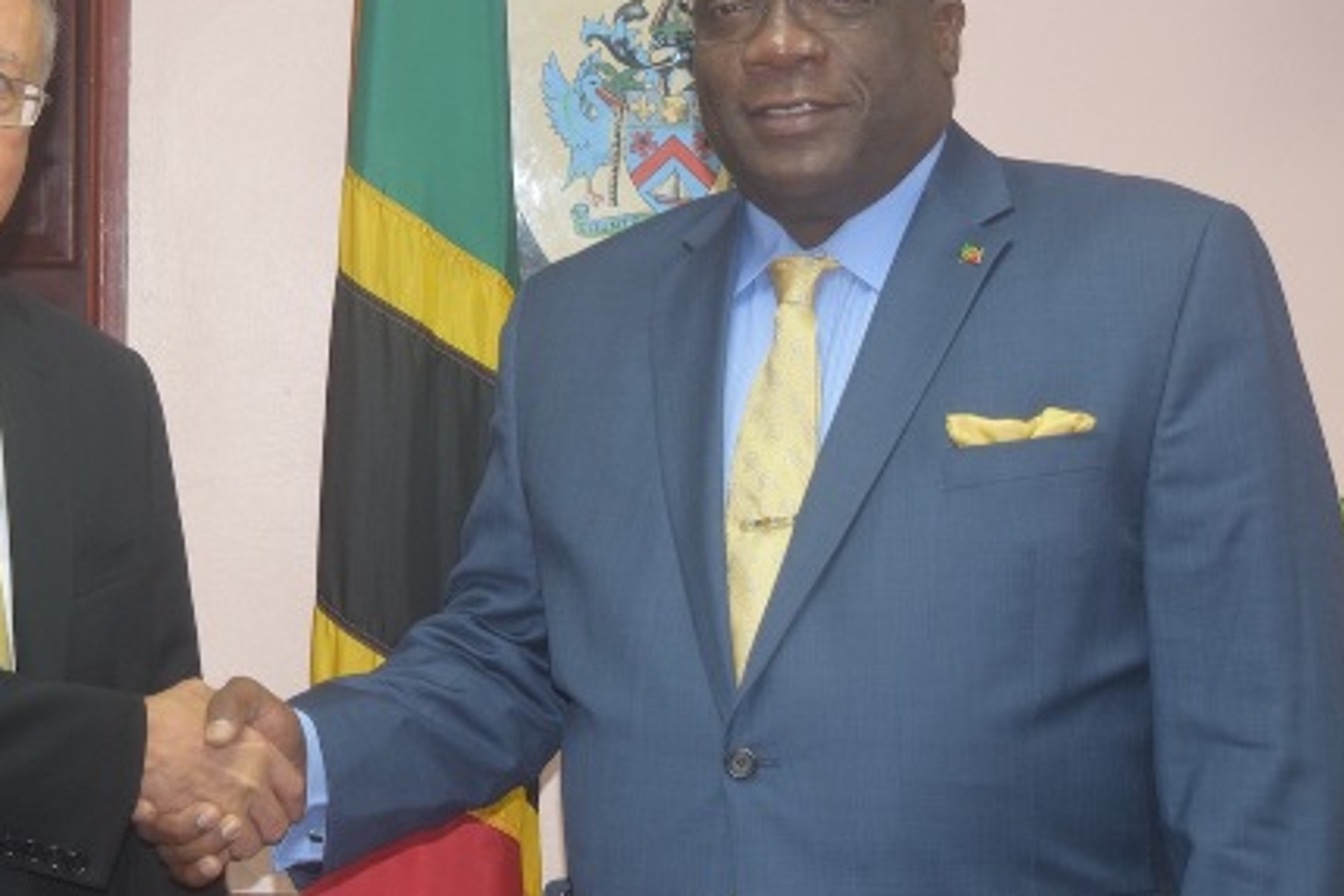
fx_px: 3761
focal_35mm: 101
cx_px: 395
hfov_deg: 20.2
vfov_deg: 13.6
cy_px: 431
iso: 900
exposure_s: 1/60
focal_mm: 45
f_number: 5
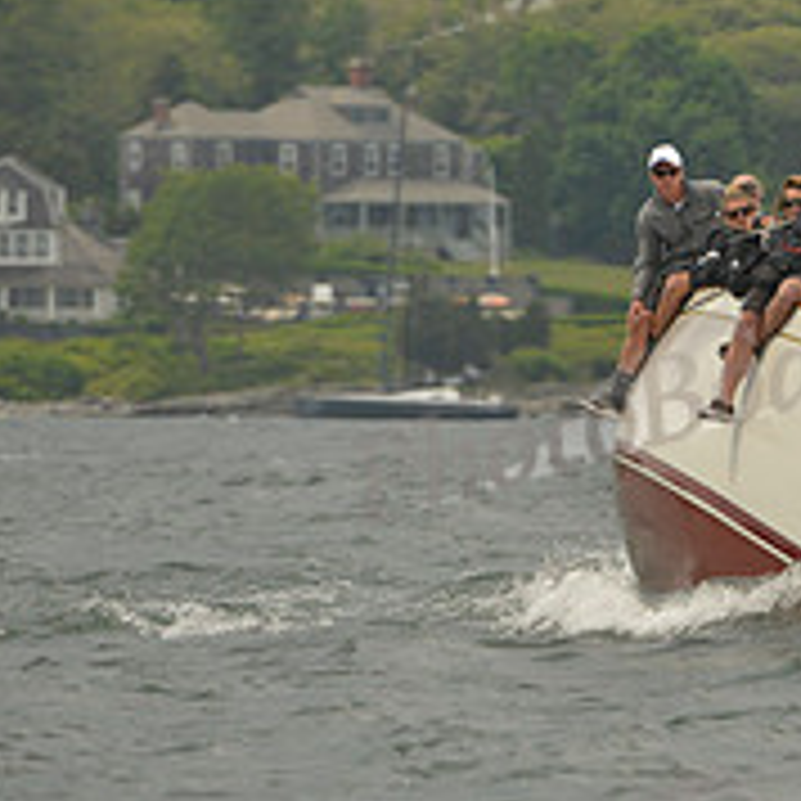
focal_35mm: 1106
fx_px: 28954
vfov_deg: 1.6
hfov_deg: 1.6
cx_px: 1224
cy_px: 110
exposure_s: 1/1600
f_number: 7.1
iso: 280
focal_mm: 400
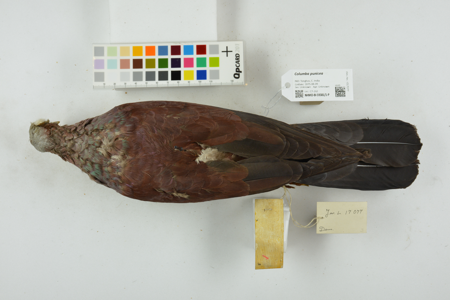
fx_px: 438
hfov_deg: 54.4
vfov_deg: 37.9
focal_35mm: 35
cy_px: 150
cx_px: 225
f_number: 16
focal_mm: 35
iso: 800
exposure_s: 1/125
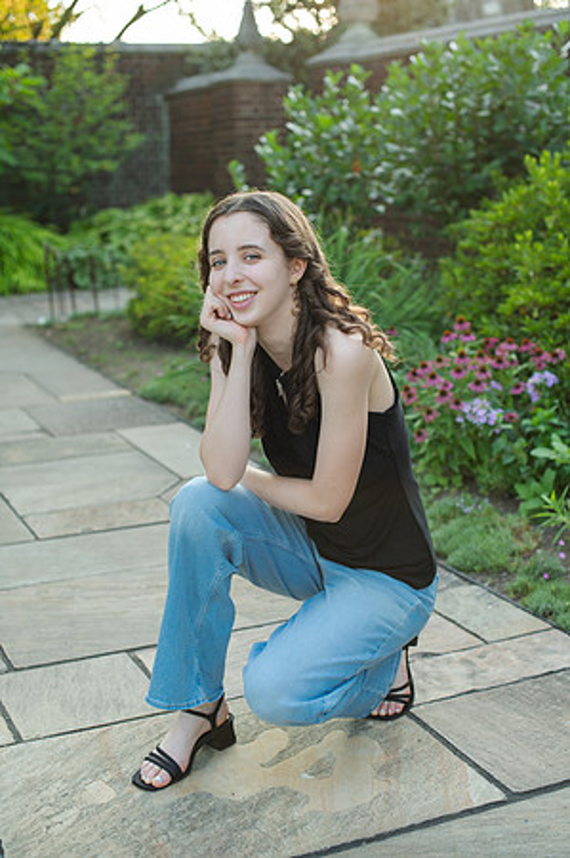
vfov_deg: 39.6
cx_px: 285
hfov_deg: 26.9
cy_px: 429
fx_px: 1190
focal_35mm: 50
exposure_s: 1/320
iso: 450
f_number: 3.2
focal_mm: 50
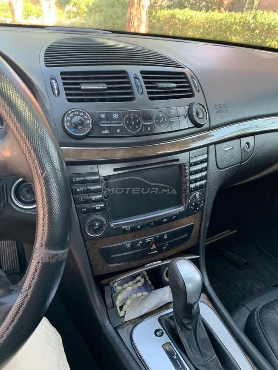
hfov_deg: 53.1
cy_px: 185
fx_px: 278
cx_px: 139
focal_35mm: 26
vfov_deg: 67.3
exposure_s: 1/121
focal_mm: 4.25
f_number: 1.8
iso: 80
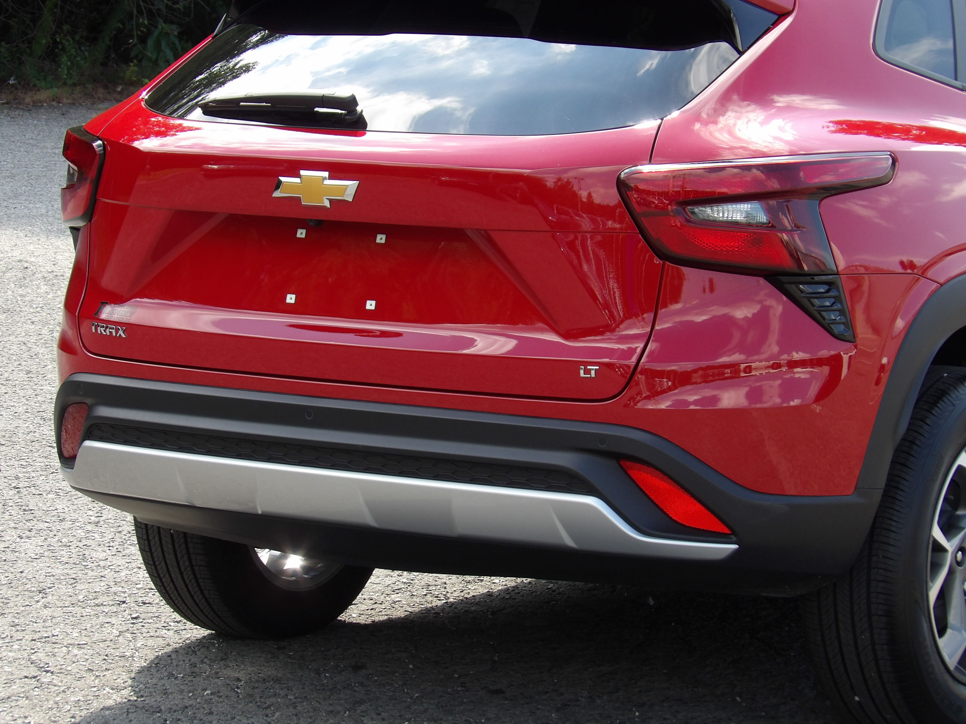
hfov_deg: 16.3
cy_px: 362
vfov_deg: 12.2
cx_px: 483
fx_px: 3377
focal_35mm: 121
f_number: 4.2
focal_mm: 21.7
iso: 100
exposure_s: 1/171
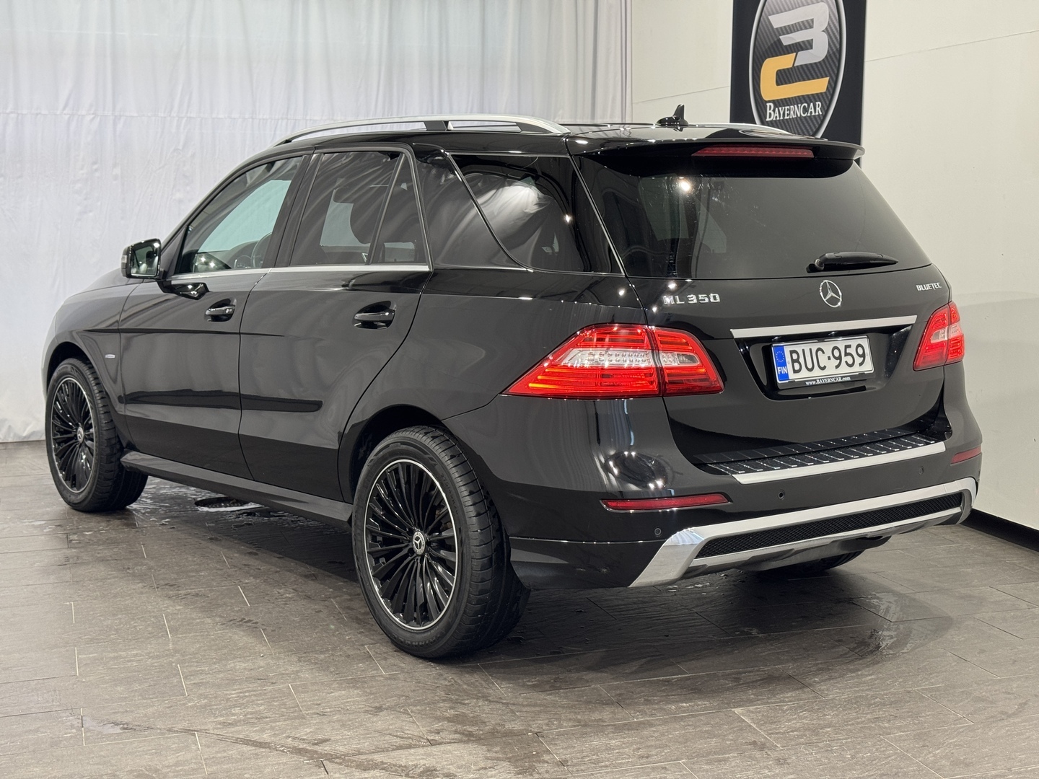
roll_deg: +0.2
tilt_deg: -8.0
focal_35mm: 48
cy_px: 390
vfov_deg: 30.3
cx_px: 520
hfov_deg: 39.7
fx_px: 1441
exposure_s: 1/50
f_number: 1.78
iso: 100
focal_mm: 6.76
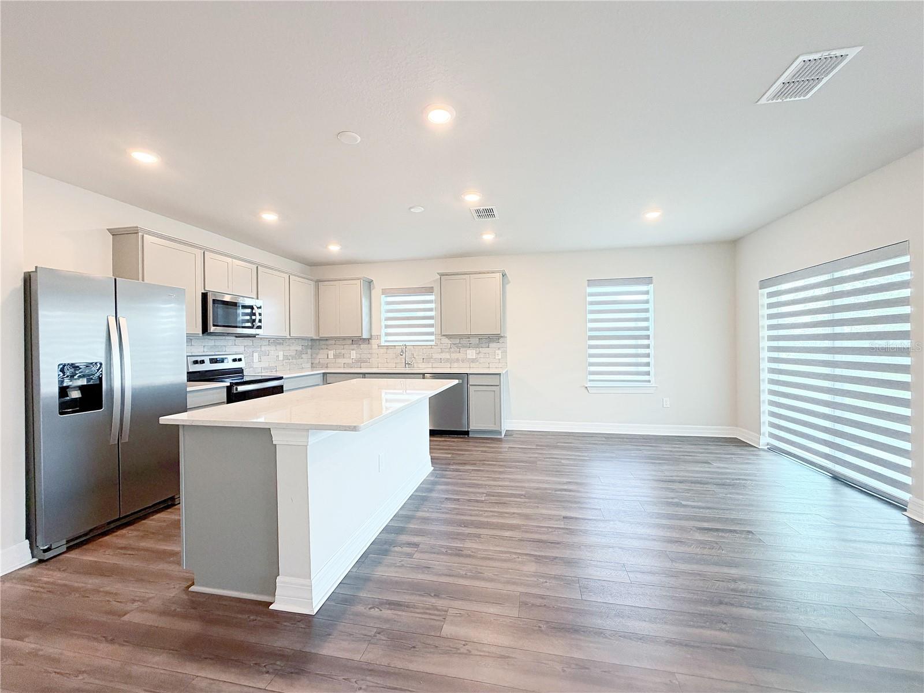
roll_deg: +0.4
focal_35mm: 14
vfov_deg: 85.7
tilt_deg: -0.5
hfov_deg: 102.1
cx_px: 462
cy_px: 346
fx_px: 374
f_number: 2.2
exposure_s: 1/120
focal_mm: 2.22
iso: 320
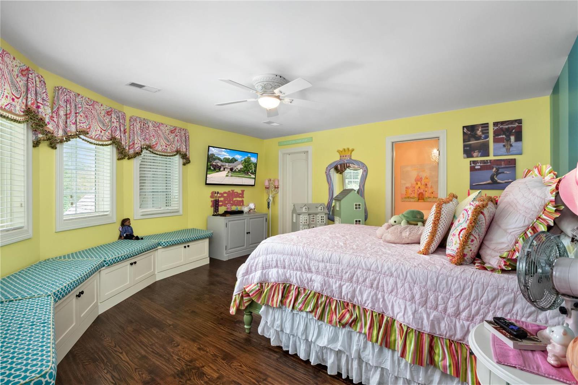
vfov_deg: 73.7
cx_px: 289
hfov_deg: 96.7
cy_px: 192
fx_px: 257
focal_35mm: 16
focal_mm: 8
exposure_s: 1/100
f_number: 10
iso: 800
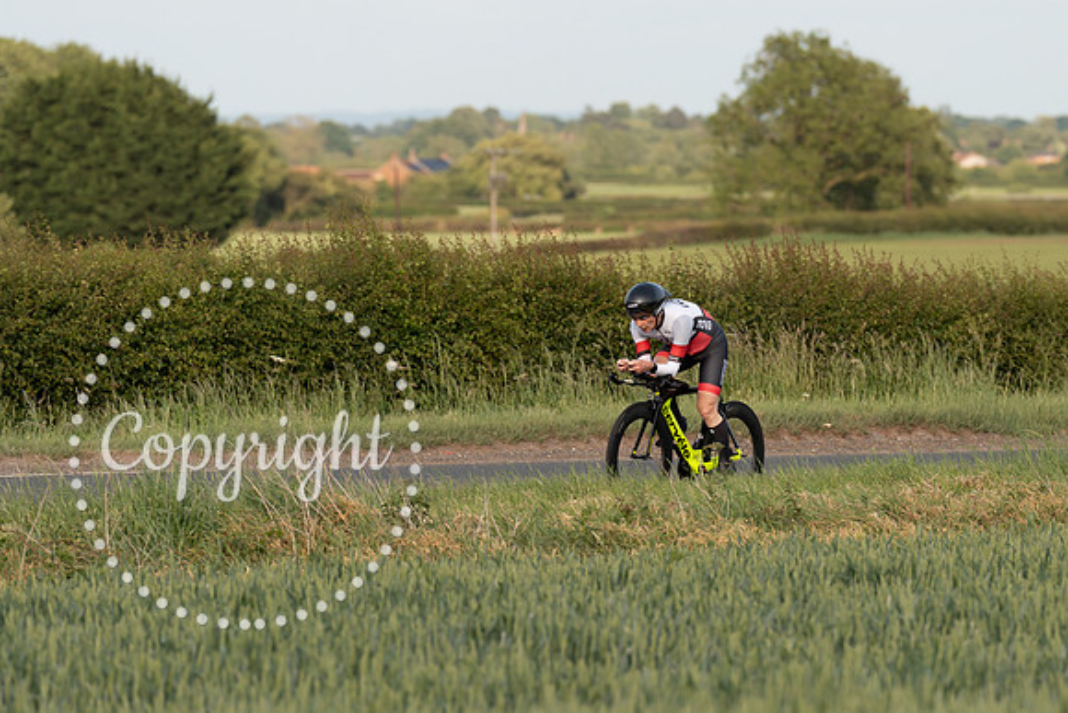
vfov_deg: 4.4
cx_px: 718
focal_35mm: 312
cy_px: 420
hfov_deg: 6.6
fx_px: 9269
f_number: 4
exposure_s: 1/1000
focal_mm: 197
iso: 250
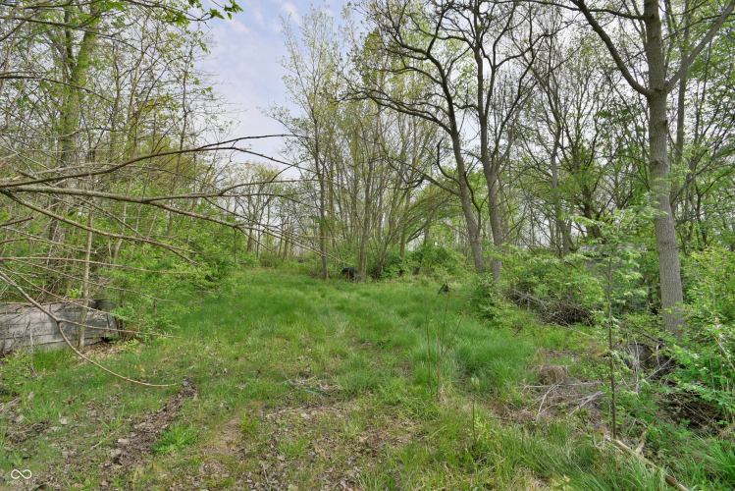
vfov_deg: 77.4
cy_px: 246
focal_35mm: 15
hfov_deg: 100.4
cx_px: 368
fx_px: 306
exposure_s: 1/80
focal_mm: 10
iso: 100
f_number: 10
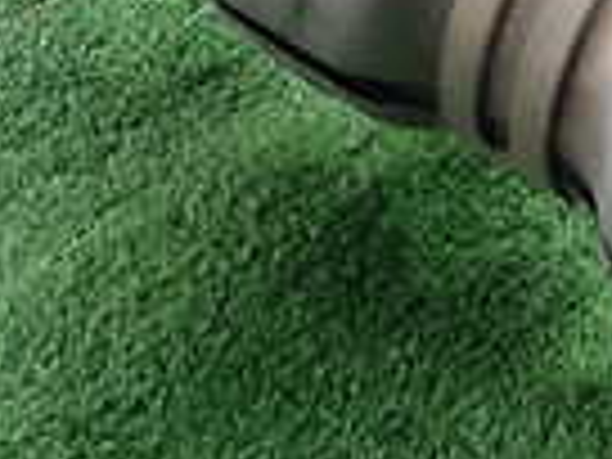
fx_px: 1945
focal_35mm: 110
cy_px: -58
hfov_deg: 17.1
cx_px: 724
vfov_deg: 13.2
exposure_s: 1/60
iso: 100
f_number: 2
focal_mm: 4.5
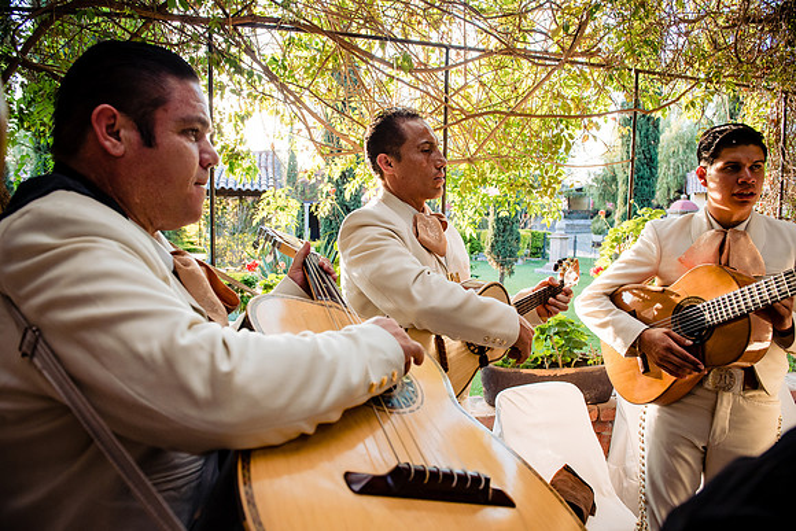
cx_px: 398
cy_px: 266
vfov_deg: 53.2
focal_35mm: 24
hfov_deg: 73.7
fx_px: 531
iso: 800
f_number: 4.5
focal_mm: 24
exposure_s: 1/320
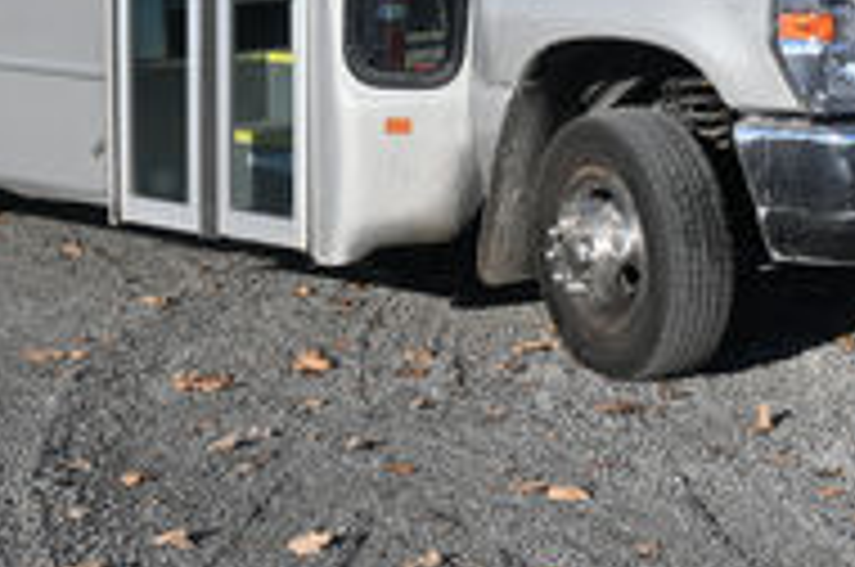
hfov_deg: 18.2
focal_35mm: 113
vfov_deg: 11.9
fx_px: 2676
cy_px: -45
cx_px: 387
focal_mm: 30.5
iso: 100
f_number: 7.1
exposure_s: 1/400
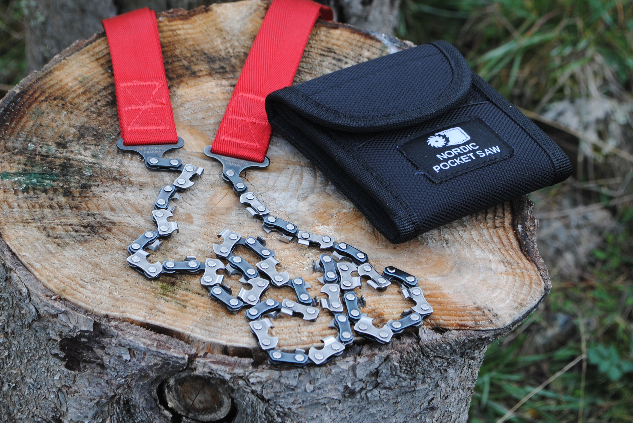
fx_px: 1948
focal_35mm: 111
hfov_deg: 18.4
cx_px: 352
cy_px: 148
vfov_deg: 12.4
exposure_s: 1/60
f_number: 8
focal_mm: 55
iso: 125
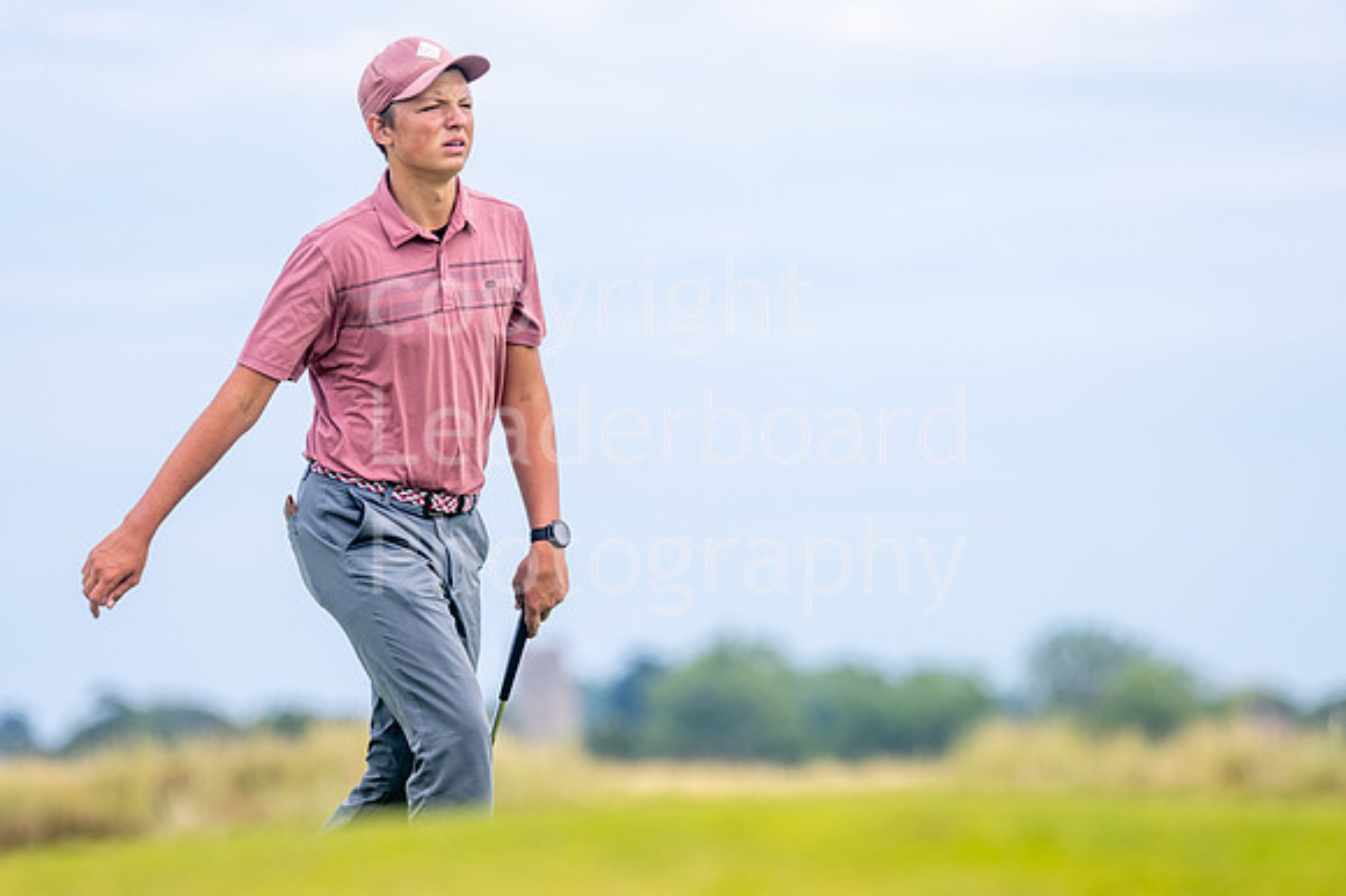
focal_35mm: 450
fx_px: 16815
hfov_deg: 4.6
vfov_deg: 3.1
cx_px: 673
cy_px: 448
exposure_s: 1/800
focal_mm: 300
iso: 160
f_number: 5
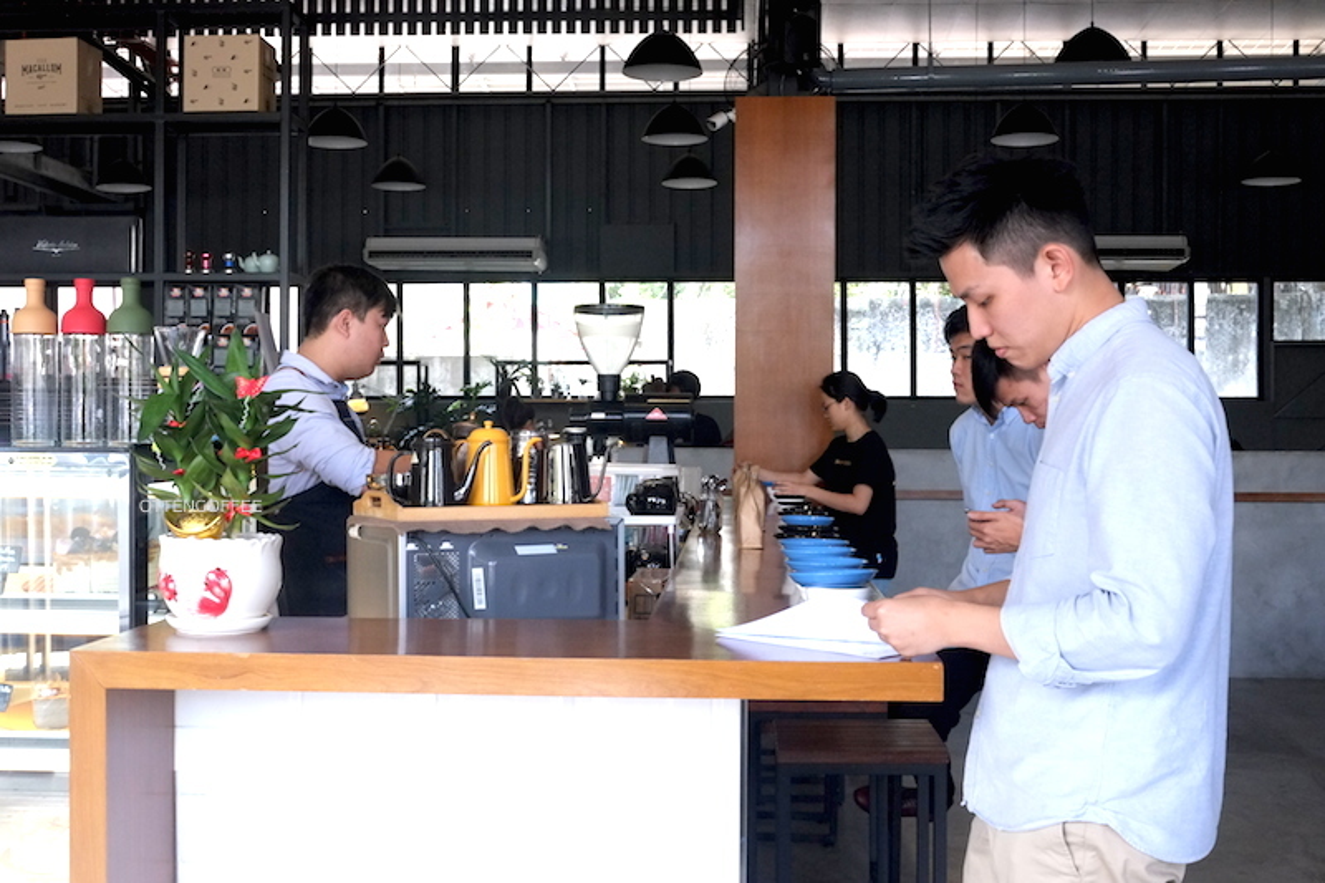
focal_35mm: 41
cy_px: 442
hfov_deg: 47.4
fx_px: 1509
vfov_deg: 32.6
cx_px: 662
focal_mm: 27
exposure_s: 1/60
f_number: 11
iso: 2500
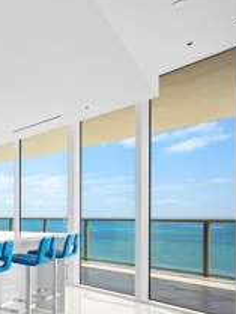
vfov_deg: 52.4
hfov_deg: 28.0
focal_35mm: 34
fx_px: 310
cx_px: -117
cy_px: 218
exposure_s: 1/80
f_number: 4.5
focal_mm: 15.5
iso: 200
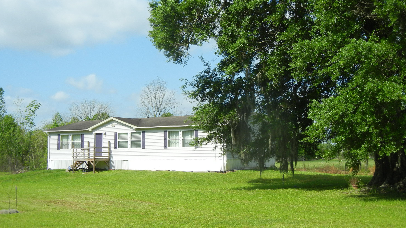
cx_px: 206
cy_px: 107
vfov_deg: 24.0
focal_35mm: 50
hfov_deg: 41.3
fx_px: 538
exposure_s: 1/295
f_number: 7.6
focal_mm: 8.1
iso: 160
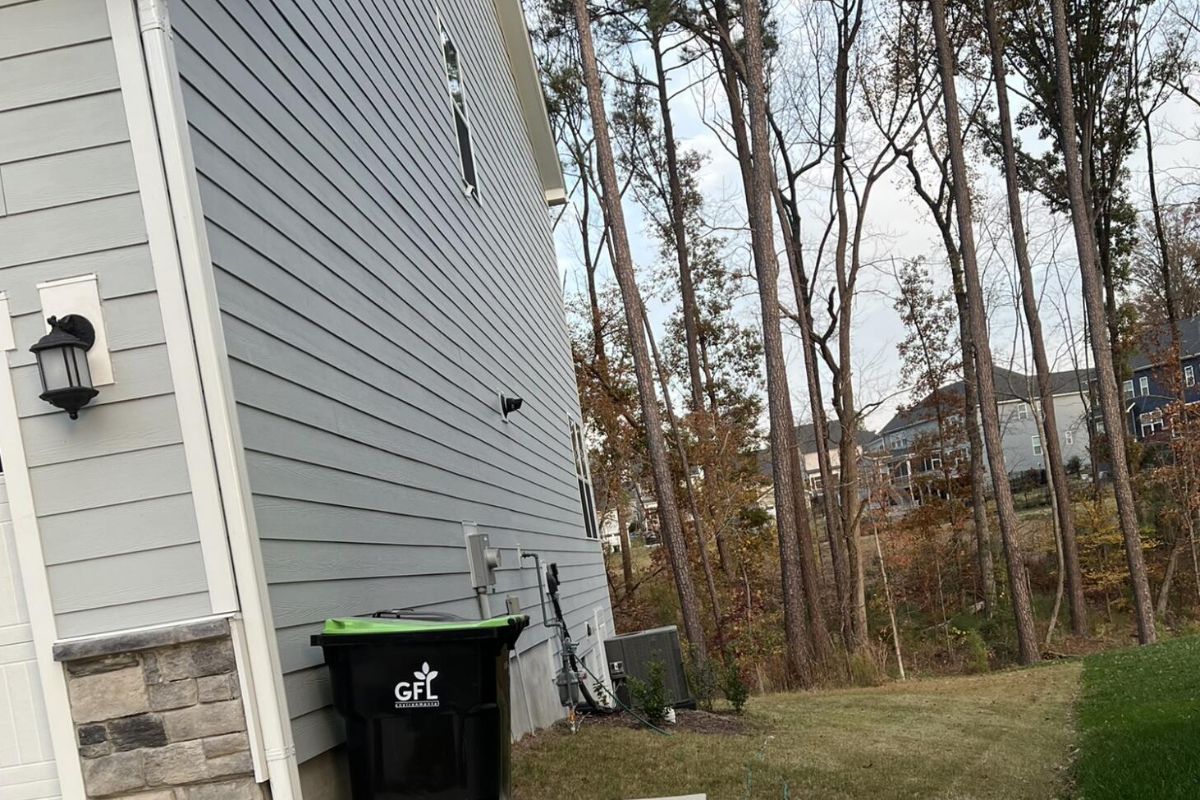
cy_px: 610
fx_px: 1233
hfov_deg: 51.9
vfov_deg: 35.1
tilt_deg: -1.3
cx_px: 610
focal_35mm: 37
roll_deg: +8.7
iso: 64
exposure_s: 1/121
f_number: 1.5
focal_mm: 5.7
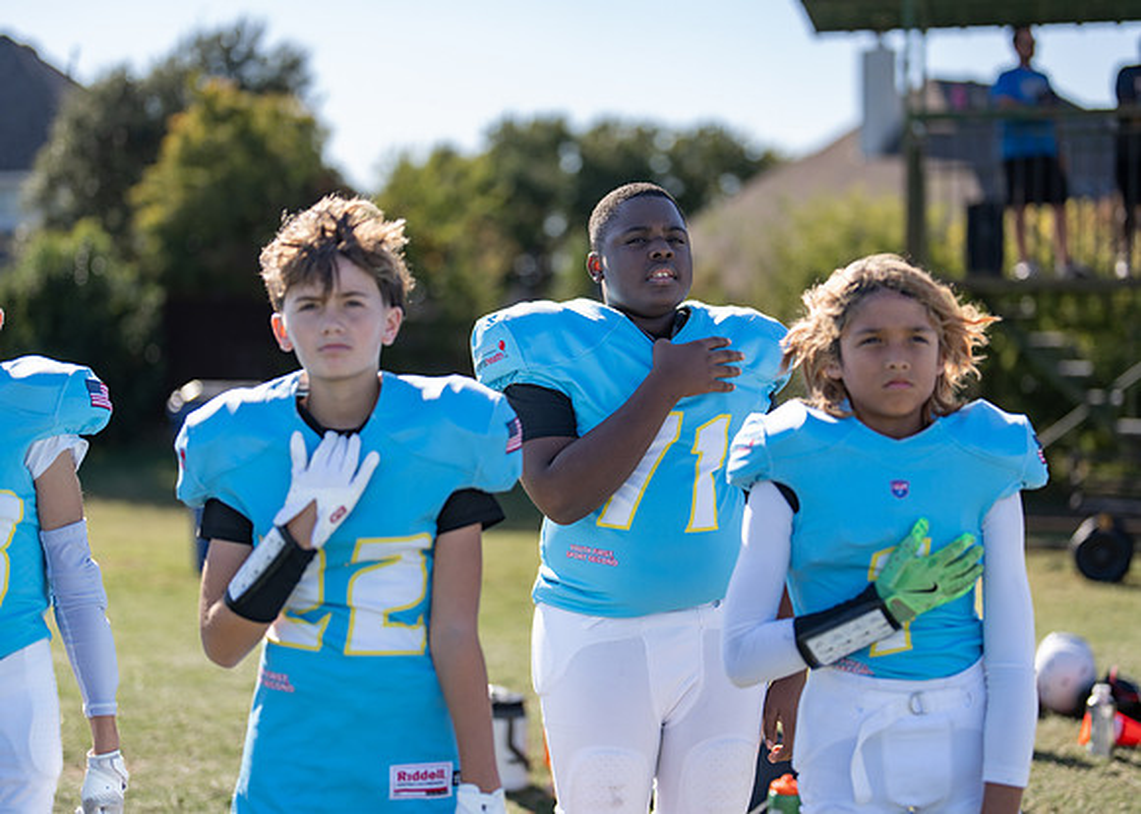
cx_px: 587
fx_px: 1822
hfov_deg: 34.8
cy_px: 382
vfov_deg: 25.2
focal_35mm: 56
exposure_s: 1/4000
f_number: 1.2
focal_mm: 50
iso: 100
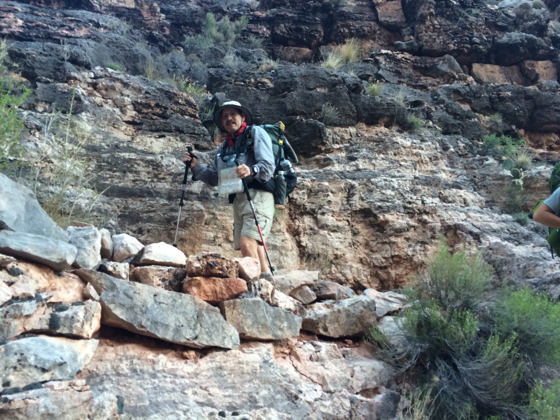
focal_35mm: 29
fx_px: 469
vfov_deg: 48.2
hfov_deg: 61.7
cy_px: 210
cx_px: 280
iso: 40
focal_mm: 4.15
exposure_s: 1/30
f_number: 2.2
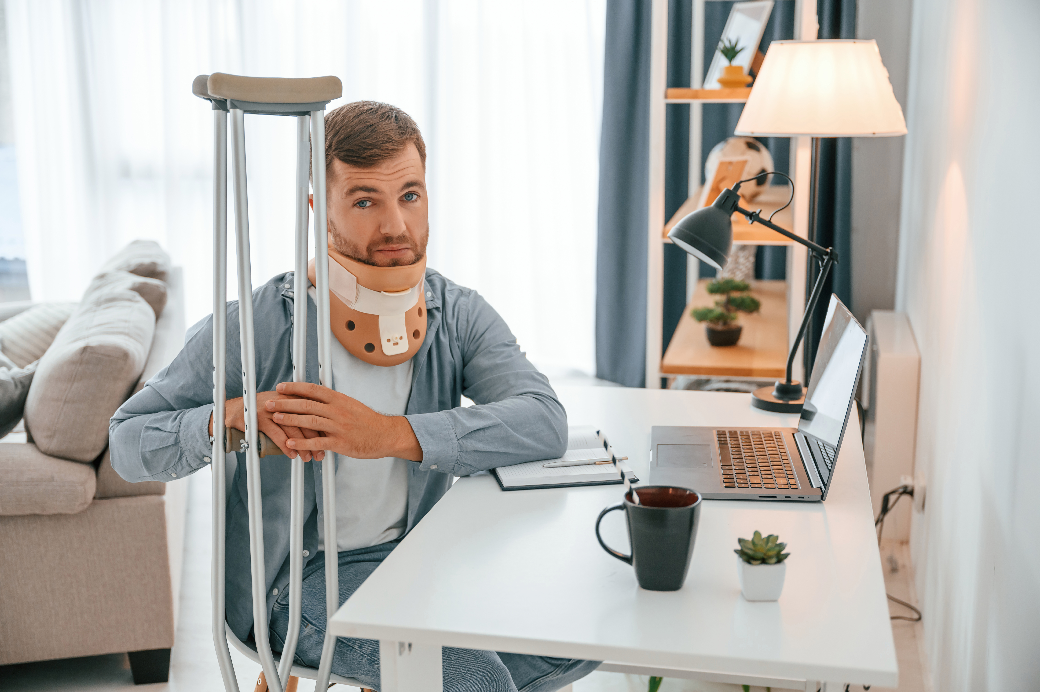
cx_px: 520
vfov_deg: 31.1
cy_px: 346
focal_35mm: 43
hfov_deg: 45.5
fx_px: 1241
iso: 1000
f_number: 2.8
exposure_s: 1/400
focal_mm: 43
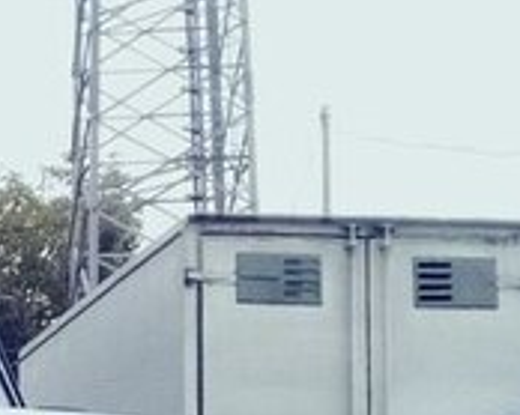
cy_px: 584
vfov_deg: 12.8
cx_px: -380
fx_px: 1769
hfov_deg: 14.8
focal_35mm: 115
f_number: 2.2
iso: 200
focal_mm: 3.3
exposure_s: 1/33
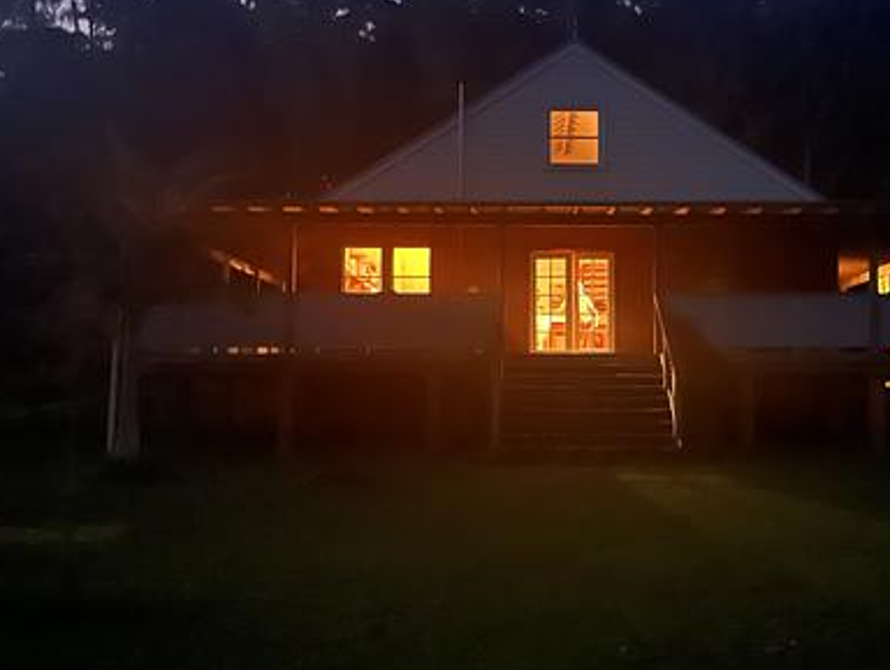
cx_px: 556
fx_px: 1081
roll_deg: -0.1
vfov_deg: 34.4
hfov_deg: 44.4
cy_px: 307
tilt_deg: +6.5
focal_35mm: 42
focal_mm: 5.1
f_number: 1.6
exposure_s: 1/2
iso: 3200
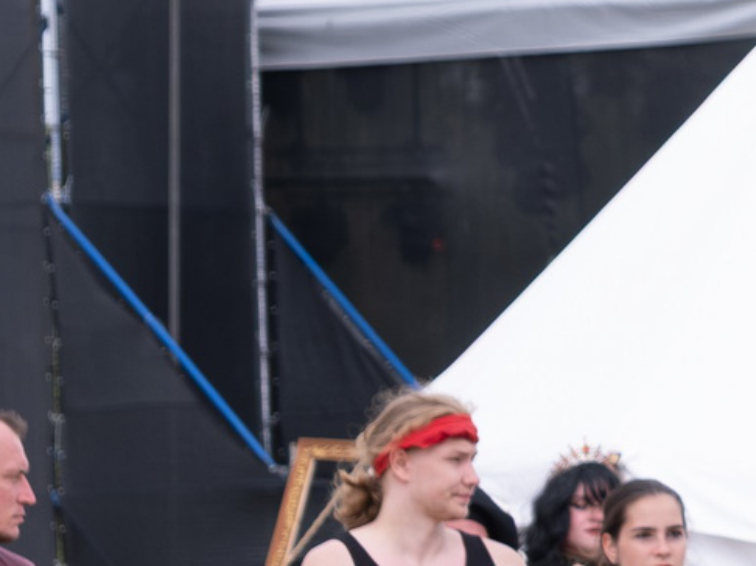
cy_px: 214
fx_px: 6418
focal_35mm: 294
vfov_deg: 5.1
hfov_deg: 6.4
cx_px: 1962
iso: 320
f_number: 3.2
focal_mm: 38.8
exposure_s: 1/1600
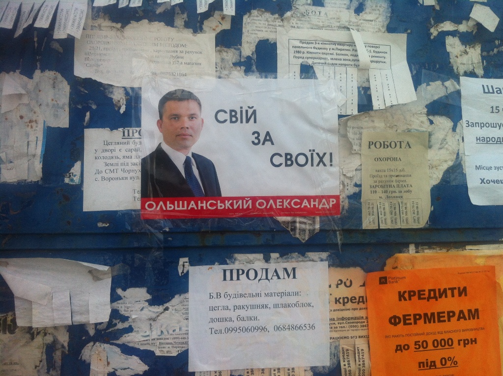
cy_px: 188
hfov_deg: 52.7
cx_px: 252
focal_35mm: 35
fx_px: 508
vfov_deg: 40.6
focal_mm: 3.85
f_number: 2.8
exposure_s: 1/773
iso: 80
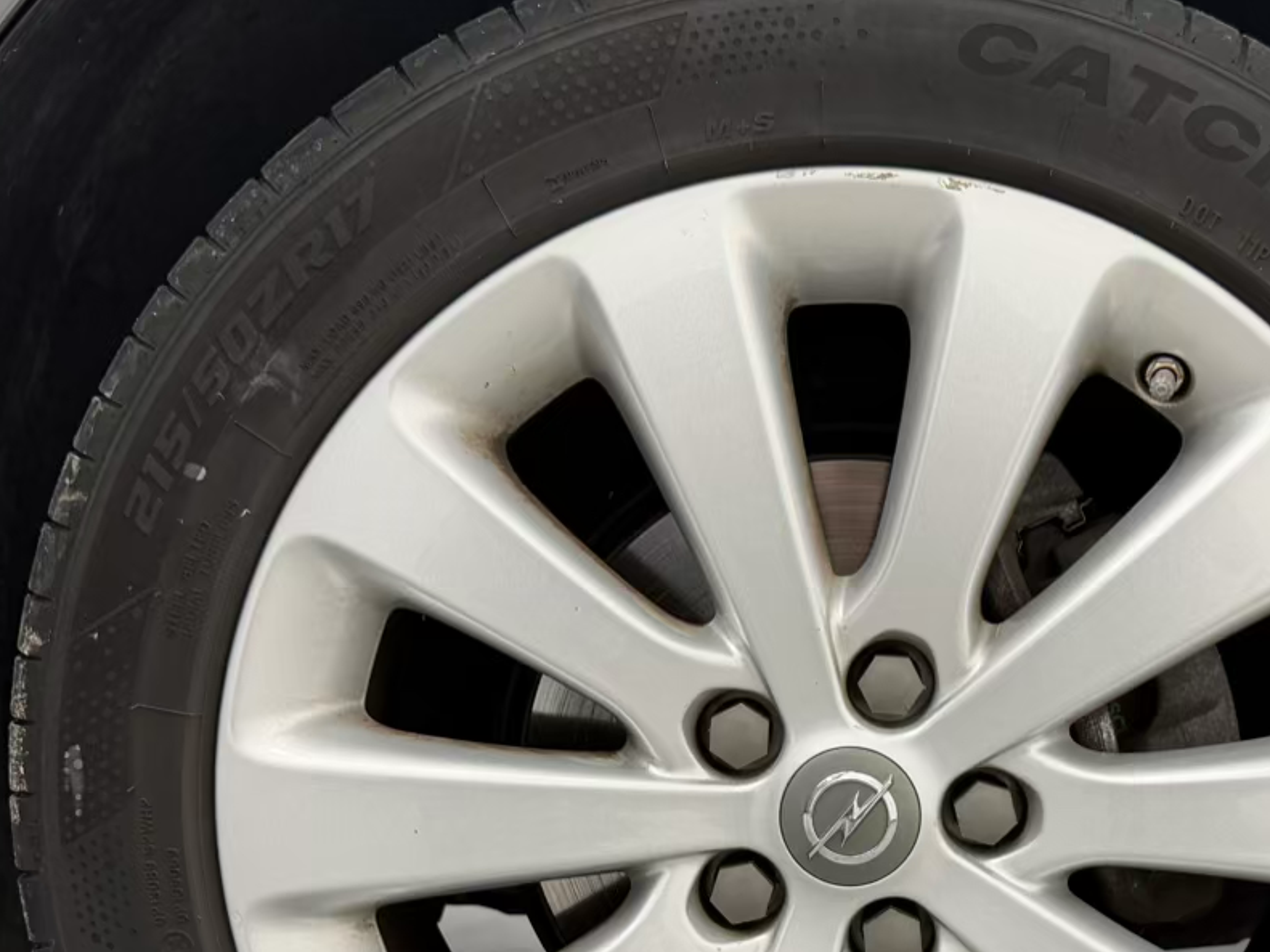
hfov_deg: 36.4
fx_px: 1907
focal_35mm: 52
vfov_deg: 27.3
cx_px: 865
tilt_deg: -11.8
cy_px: 797
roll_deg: +0.0
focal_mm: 6.76
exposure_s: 1/50
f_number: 1.78
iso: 125
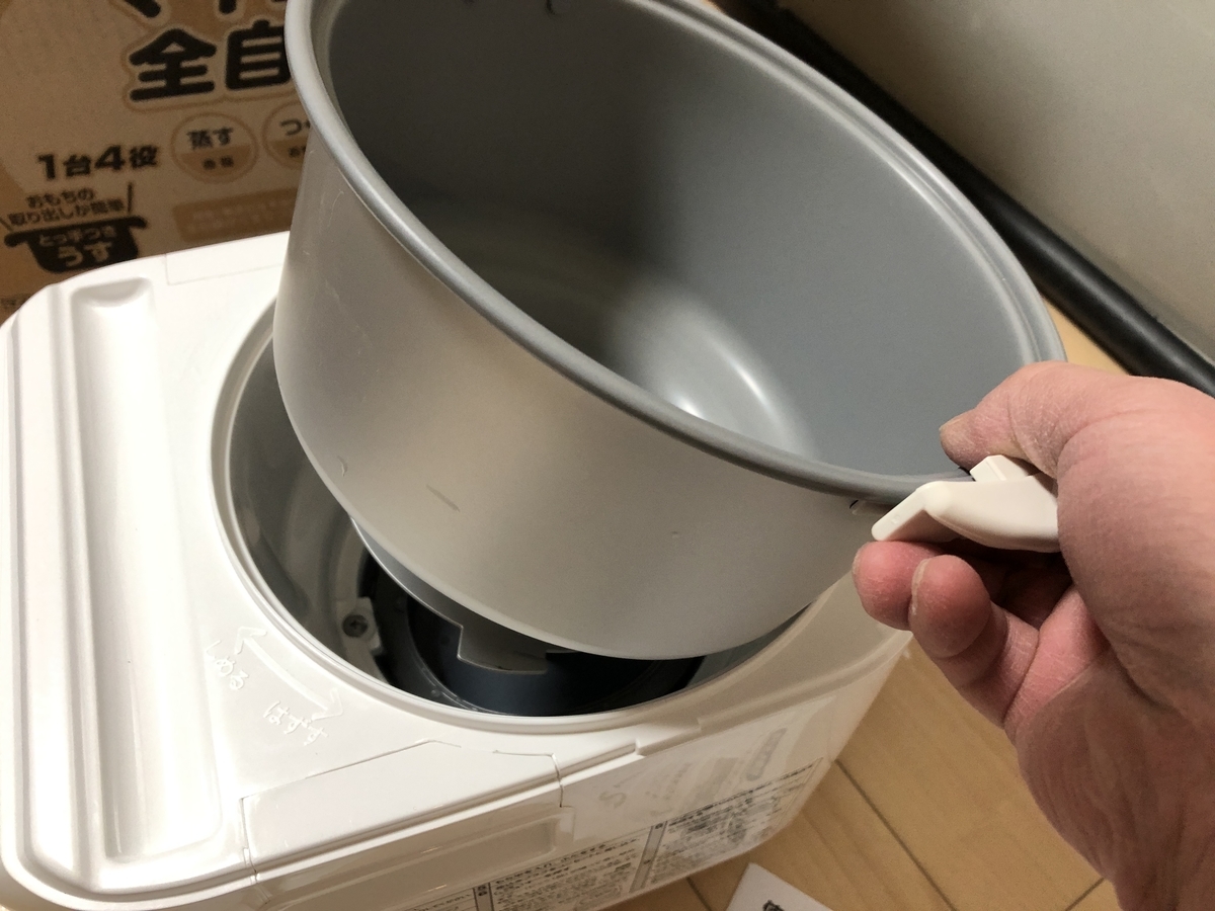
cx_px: 608
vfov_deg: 49.7
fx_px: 983
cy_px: 456
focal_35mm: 28
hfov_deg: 63.4
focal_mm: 4
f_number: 1.8
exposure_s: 1/15
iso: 64
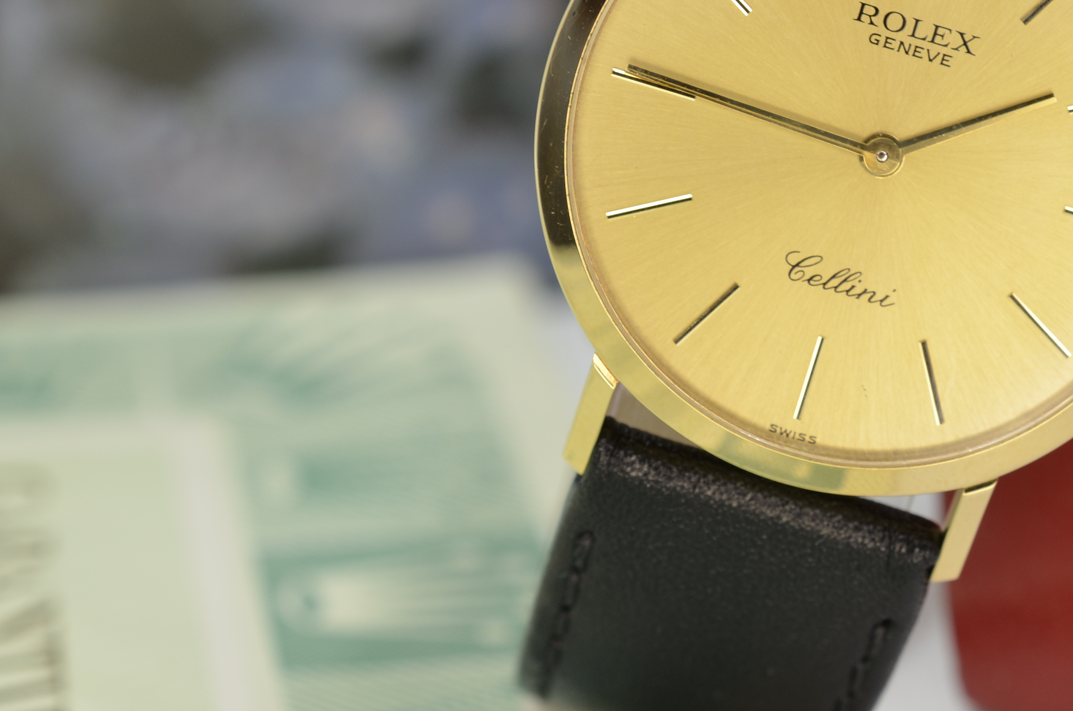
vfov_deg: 12.1
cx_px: 836
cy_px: 154
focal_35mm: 112
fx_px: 3332
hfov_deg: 18.2
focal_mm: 40
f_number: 8
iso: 160
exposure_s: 1/50
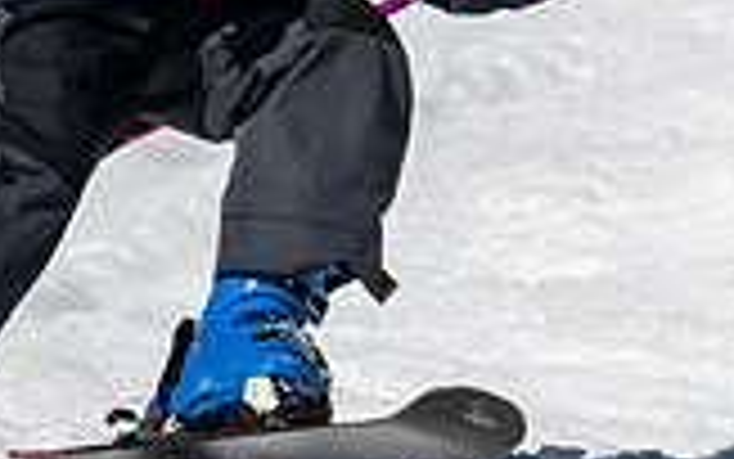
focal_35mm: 3082
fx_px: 61673
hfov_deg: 0.7
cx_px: 526
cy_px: 31
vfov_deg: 0.4
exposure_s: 1/2000
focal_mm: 400
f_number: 8
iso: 200
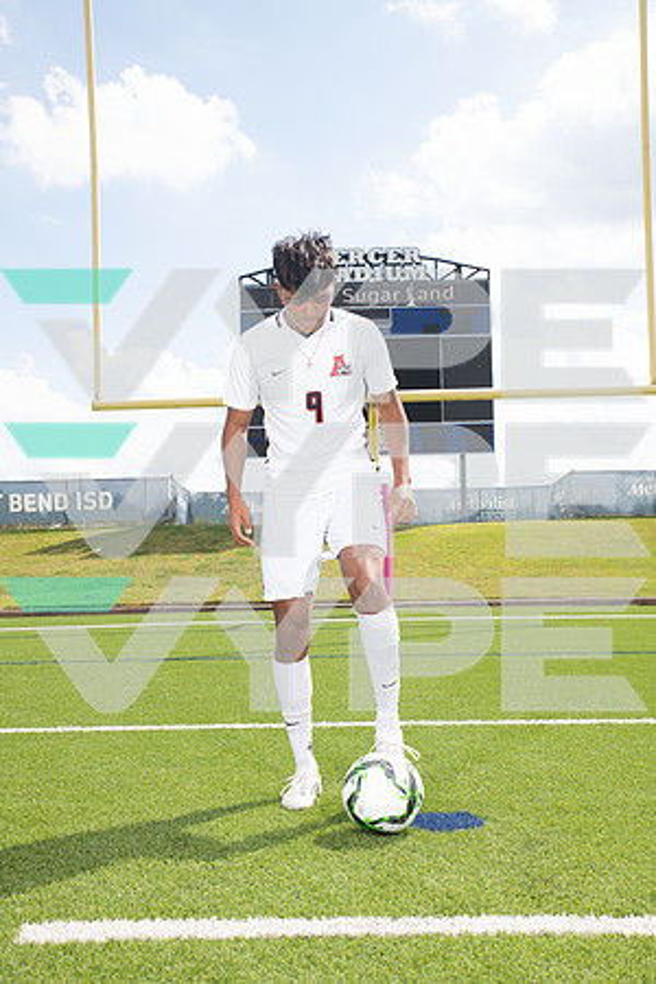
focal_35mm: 40
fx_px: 1093
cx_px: 328
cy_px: 492
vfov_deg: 48.5
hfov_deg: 33.4
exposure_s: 1/320
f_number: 7.1
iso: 125
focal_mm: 40
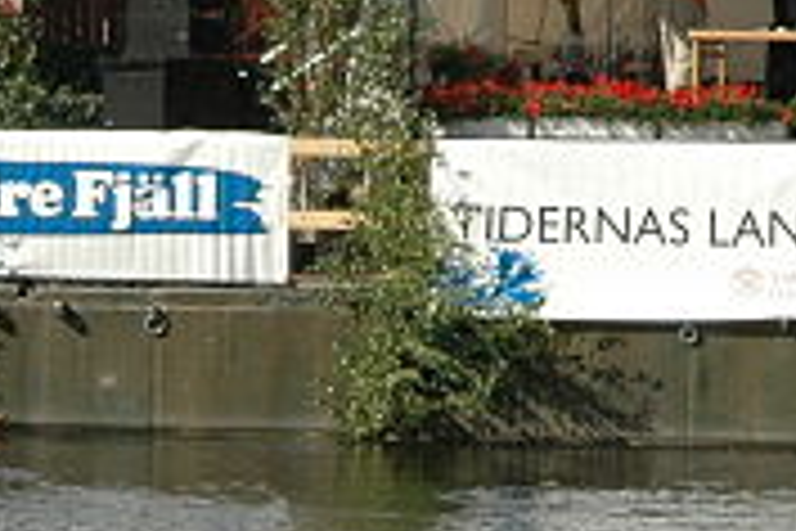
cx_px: 54
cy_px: 392
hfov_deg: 3.9
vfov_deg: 2.6
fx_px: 11784
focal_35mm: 533
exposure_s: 1/500
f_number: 11
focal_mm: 70
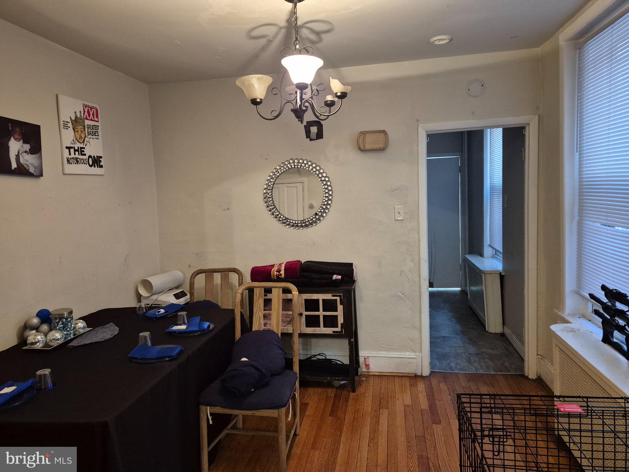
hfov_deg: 73.9
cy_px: 236
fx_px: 418
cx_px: 314
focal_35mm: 23
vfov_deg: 58.9
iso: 800
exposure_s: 1/60
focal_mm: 5.4
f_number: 1.8
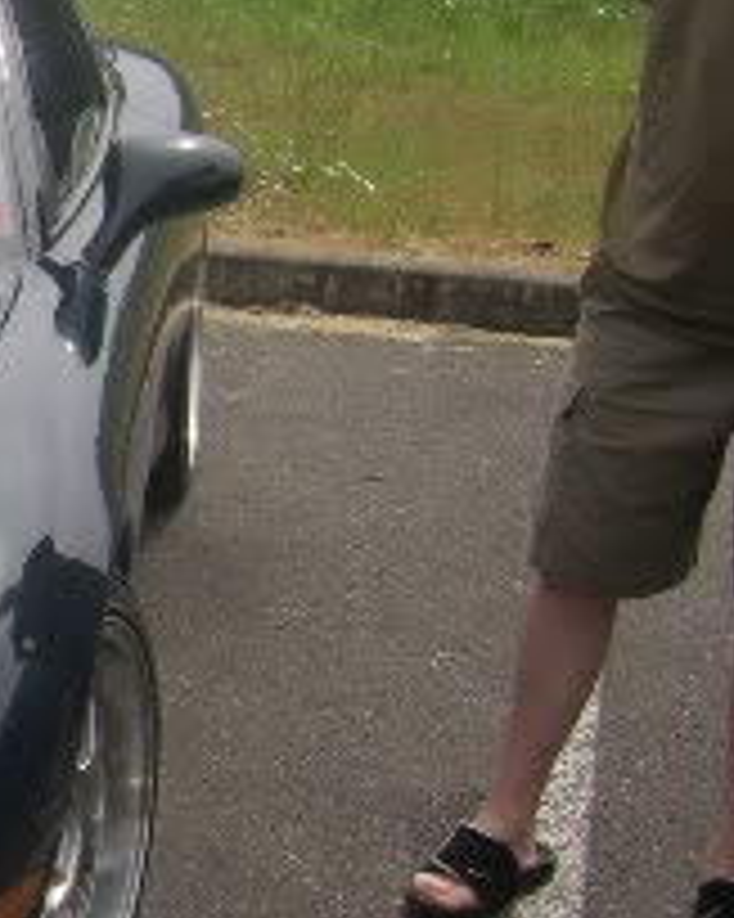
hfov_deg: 13.3
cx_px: -482
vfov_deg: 17.9
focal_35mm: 107
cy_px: 310
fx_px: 2908
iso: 50
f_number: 5.8
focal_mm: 5.95
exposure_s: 1/297
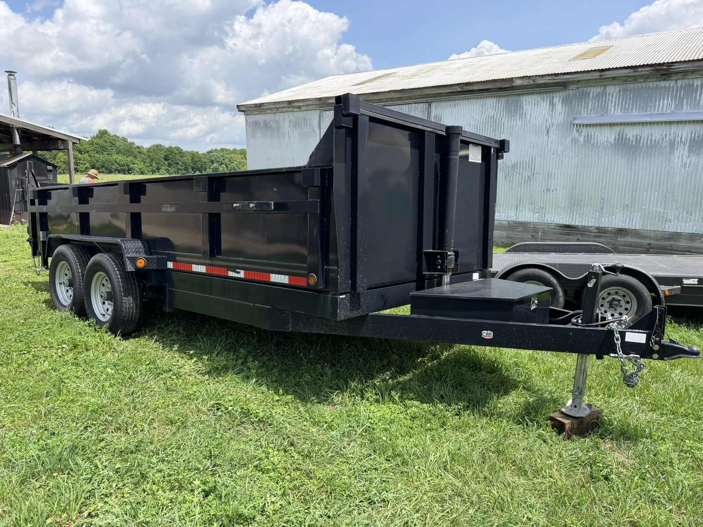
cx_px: 352
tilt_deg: -11.2
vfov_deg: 56.8
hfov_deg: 71.6
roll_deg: +0.4
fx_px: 487
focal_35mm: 24
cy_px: 264
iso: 100
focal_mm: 6.76
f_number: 1.78
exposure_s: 1/2801
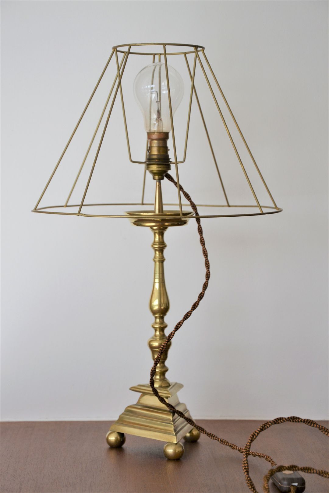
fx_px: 1193
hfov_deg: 15.7
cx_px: 164
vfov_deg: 23.4
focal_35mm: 87
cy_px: 246
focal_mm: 58
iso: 400
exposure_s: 1/320
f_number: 5
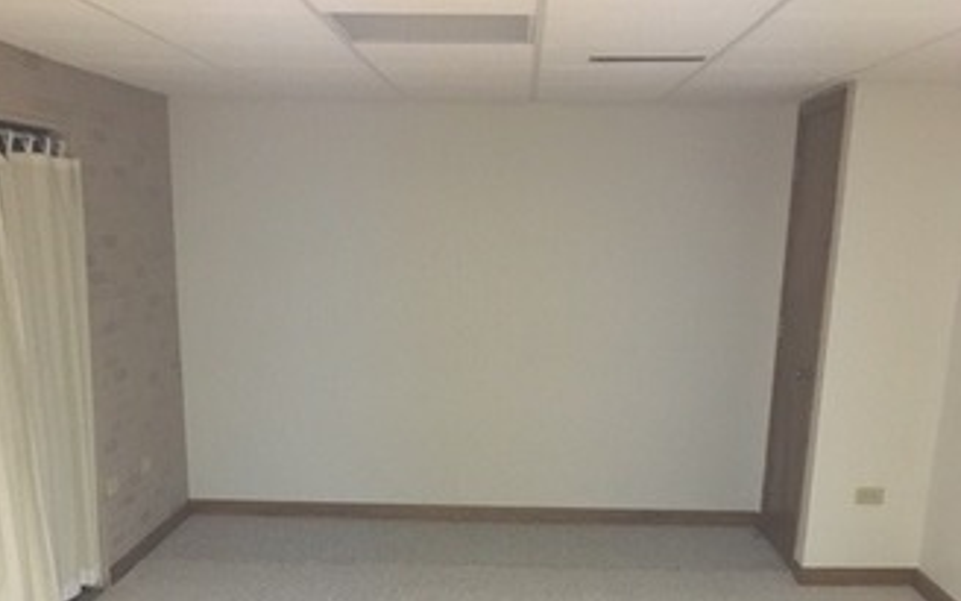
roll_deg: -0.2
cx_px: 457
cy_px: 607
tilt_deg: -19.0
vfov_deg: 26.9
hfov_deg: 44.3
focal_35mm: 45
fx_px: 1179
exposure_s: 1/33
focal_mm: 4.15
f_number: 2.2
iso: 250
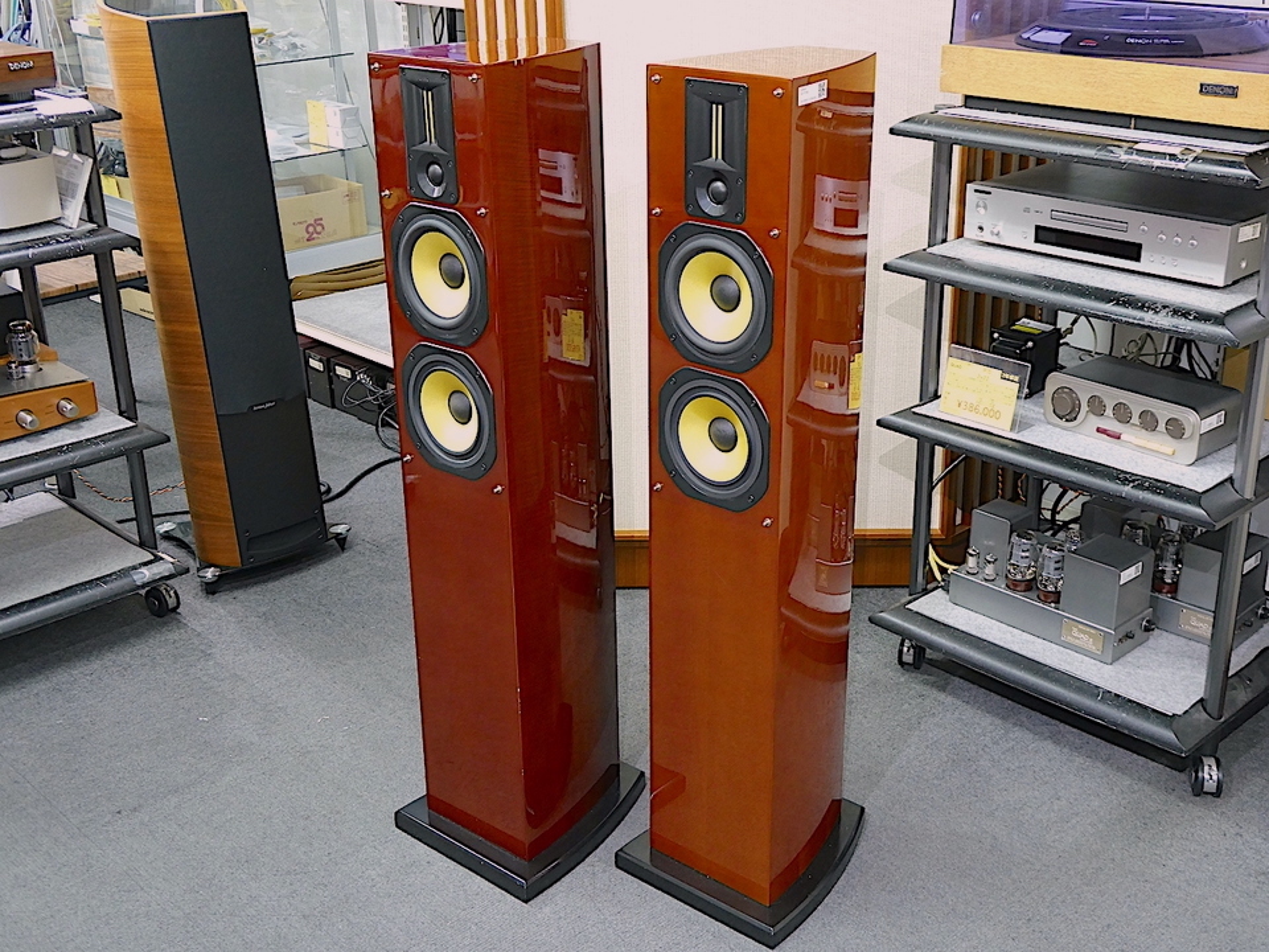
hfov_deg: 46.8
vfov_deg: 36.0
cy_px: 476
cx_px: 634
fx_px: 1466
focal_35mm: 40
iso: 200
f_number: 3.8
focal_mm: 7.2
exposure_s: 1/3.2
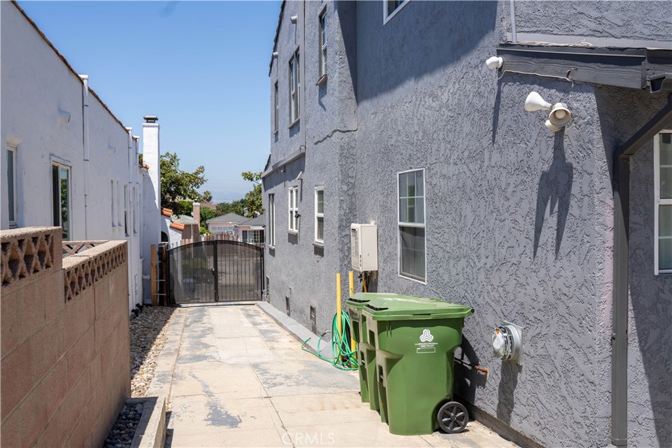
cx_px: 336
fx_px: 653
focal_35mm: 35
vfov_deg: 37.9
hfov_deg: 54.4
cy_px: 224
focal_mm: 35
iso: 100
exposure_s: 1/500
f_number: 5
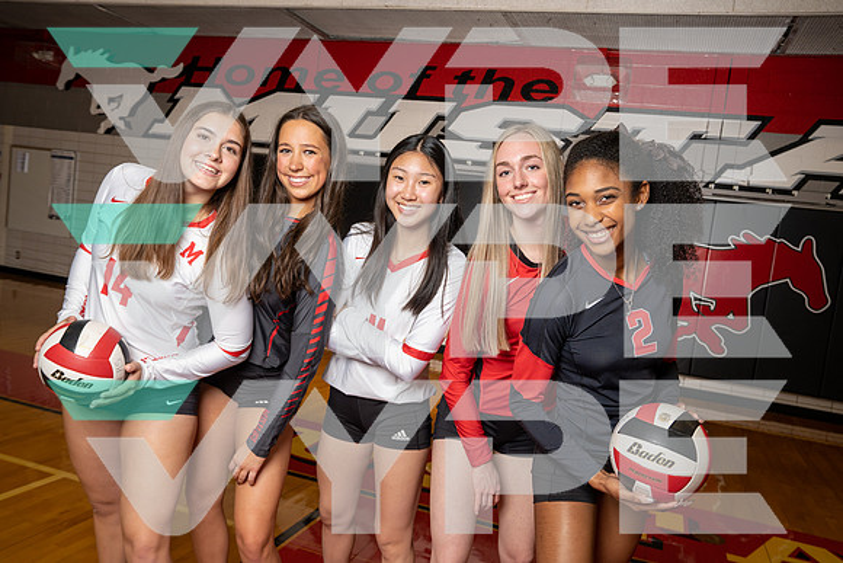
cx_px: 422
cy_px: 282
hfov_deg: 61.9
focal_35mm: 30
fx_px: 703
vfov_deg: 43.6
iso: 640
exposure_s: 1/250
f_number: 6.3
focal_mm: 30
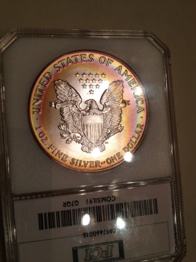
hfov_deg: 40.7
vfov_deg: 52.6
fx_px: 264
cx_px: 98
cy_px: 131
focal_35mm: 35
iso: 64
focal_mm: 4.28
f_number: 2.4
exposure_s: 1/60
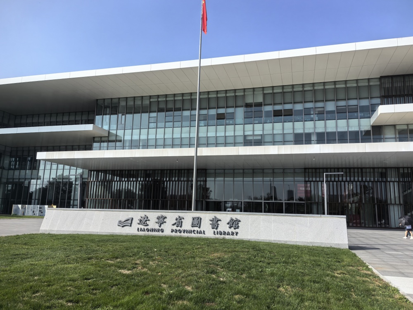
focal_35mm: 27
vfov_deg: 51.4
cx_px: 206
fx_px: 322
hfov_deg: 65.3
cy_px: 155
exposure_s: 1/5714
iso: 50
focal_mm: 5.75
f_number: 1.4
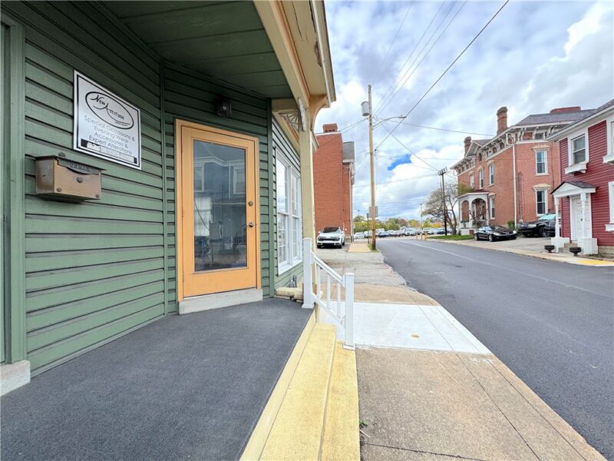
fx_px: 248
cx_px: 307
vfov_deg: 85.7
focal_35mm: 14
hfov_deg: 102.1
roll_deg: +1.7
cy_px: 230
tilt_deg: +0.8
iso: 40
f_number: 2.2
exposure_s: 1/727
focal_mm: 2.22
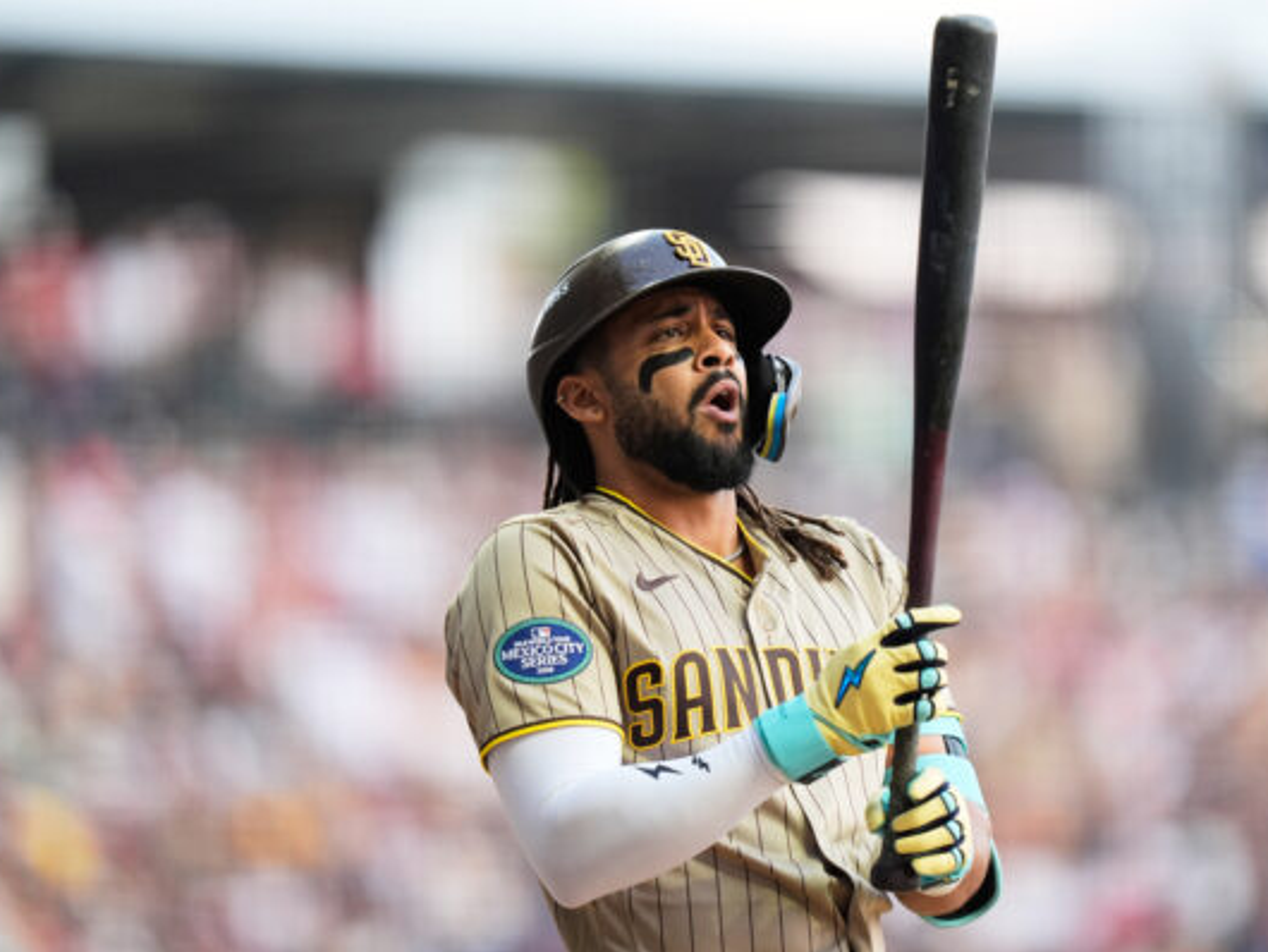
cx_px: 644
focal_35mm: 435
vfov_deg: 3.4
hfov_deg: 4.6
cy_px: 476
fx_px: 15941
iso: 2000
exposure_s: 1/1600
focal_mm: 400
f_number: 2.8
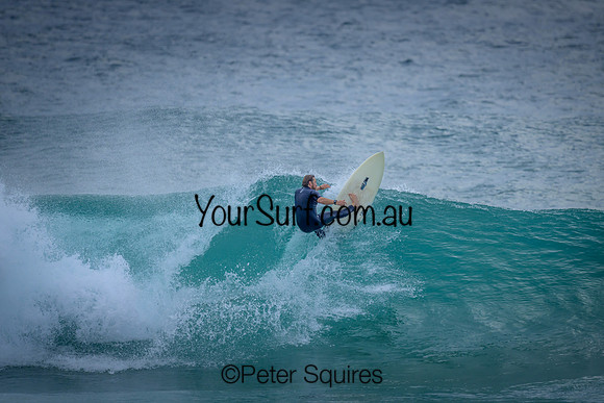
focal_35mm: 816
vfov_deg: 1.7
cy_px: 197
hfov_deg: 2.5
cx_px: 308
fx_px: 13700
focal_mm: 800
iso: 900
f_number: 6.3
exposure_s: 1/2000
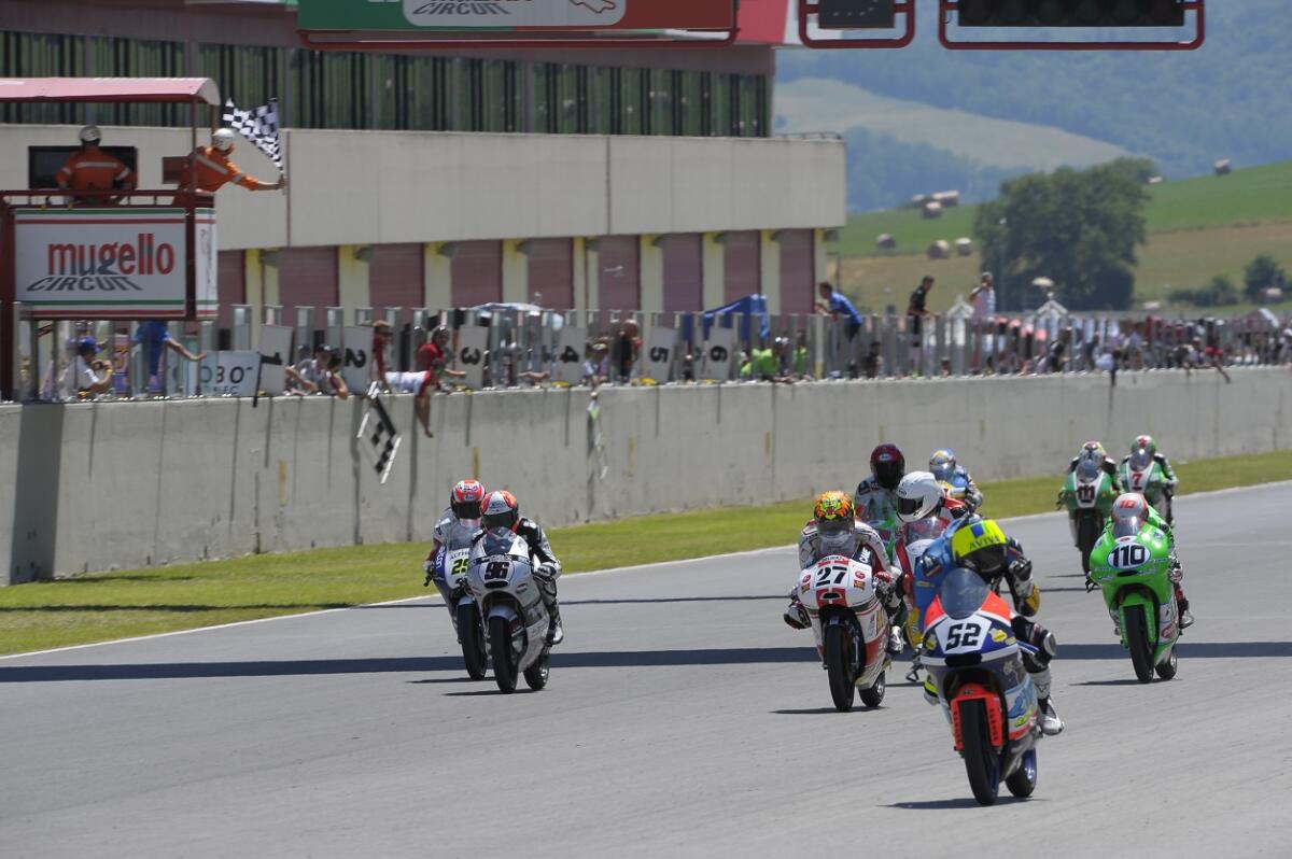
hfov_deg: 5.2
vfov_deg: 3.4
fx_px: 14343
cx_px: 646
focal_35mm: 400
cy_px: 430
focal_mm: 400
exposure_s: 1/400
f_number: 10
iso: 200
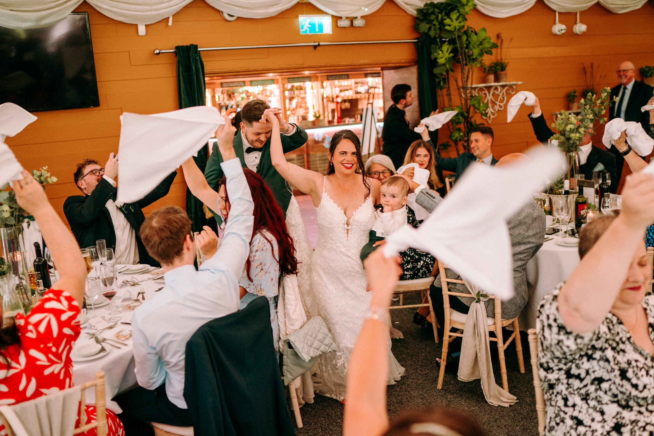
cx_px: 327
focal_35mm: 35
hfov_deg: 54.4
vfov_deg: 37.9
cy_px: 218
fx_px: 636
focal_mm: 35
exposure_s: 1/250
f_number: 1.8
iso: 800
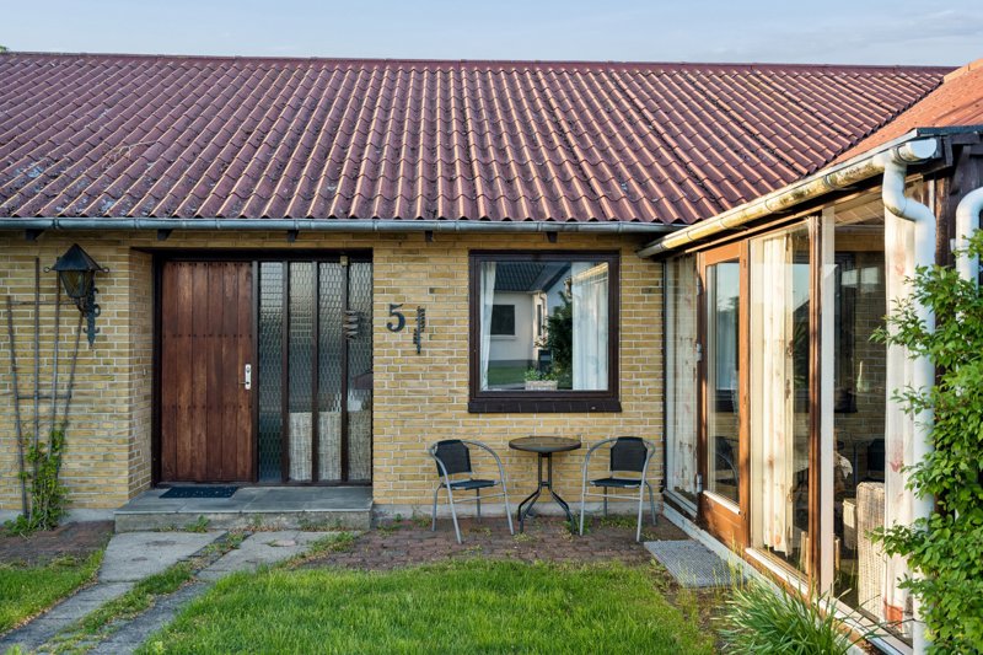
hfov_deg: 60.3
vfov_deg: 42.3
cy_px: 328
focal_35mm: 31
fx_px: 846
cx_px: 492
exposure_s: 1/160
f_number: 4.5
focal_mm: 31
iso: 200
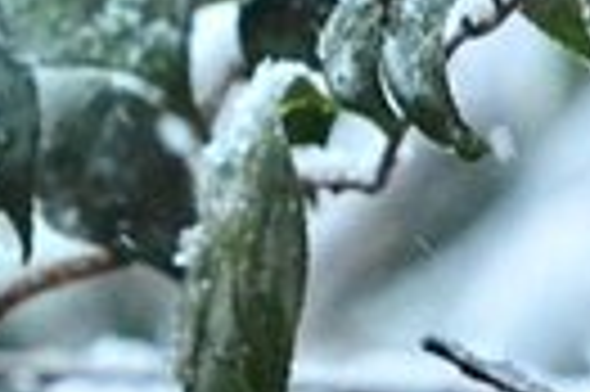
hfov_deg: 0.7
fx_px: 48008
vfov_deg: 0.5
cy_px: 345
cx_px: -27
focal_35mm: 2933
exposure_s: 1/250
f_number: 6.3
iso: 6400
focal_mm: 500
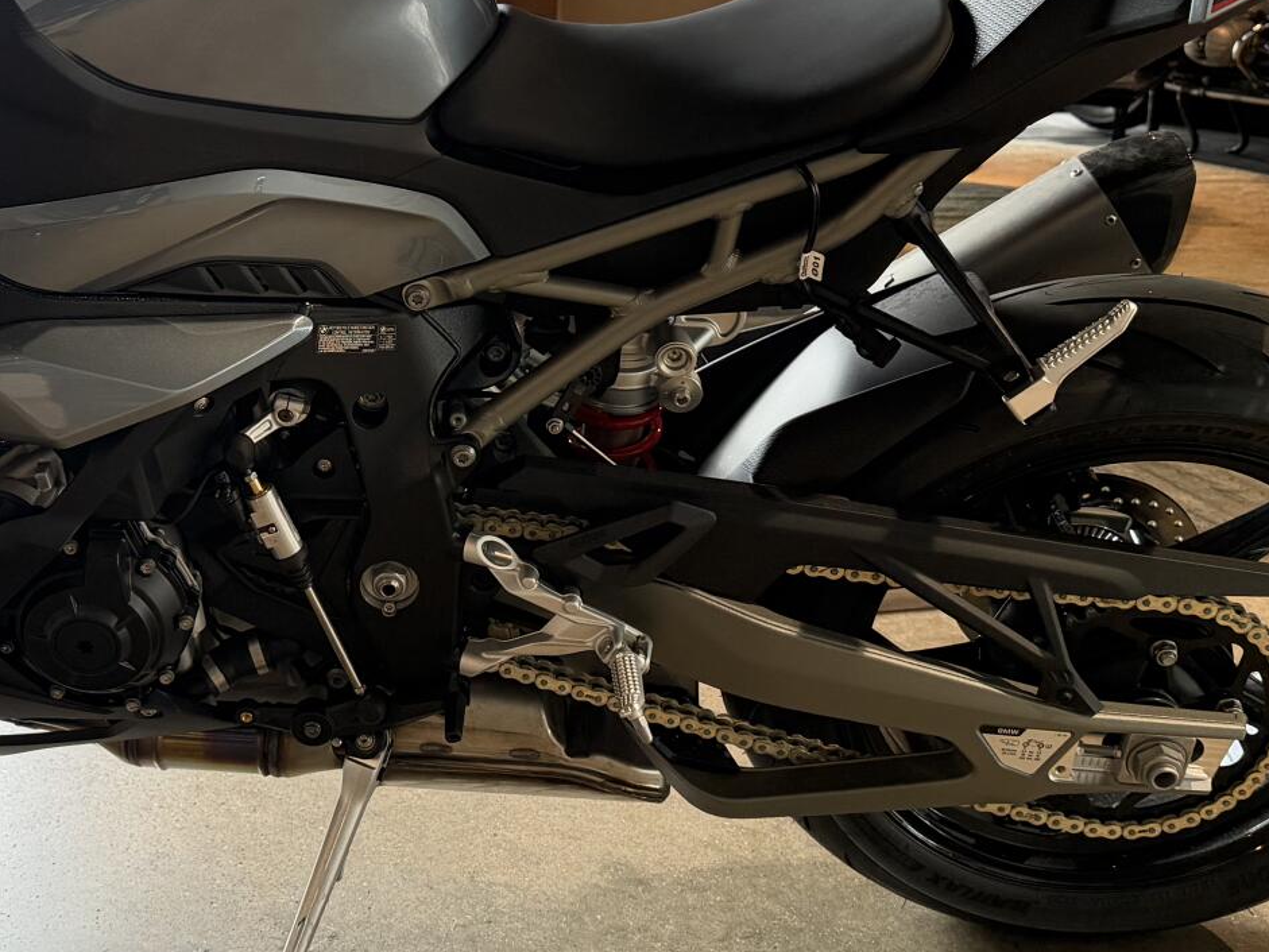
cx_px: 333
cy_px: 324
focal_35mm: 51
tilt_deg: -14.0
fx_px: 1870
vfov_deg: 28.4
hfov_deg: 36.7
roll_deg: -0.6
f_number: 1.78
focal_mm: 6.76
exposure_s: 1/120
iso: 320
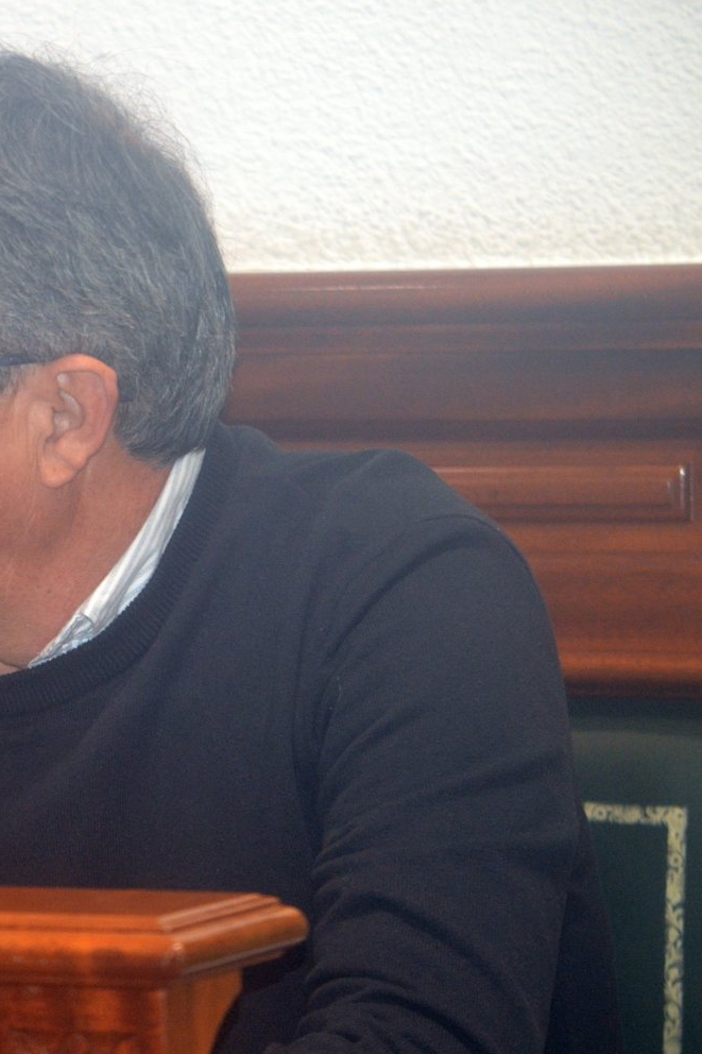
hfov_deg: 7.0
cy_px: 528
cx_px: 28
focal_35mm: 195
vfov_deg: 10.6
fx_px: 5705
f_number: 4.5
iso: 1400
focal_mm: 86
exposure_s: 1/60
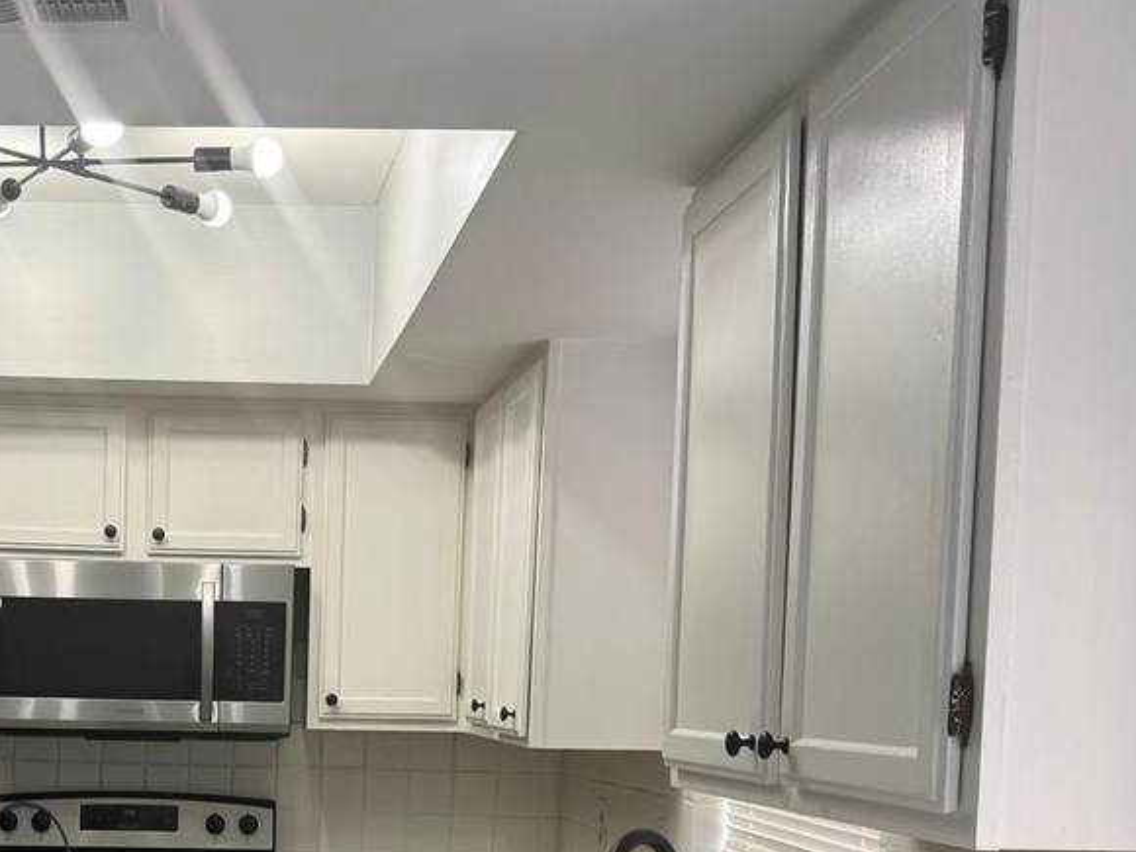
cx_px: 204
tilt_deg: -4.5
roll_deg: -1.2
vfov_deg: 26.3
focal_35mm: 53
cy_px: 827
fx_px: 1739
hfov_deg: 34.9
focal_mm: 6.76
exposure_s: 1/218
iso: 80
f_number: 1.78
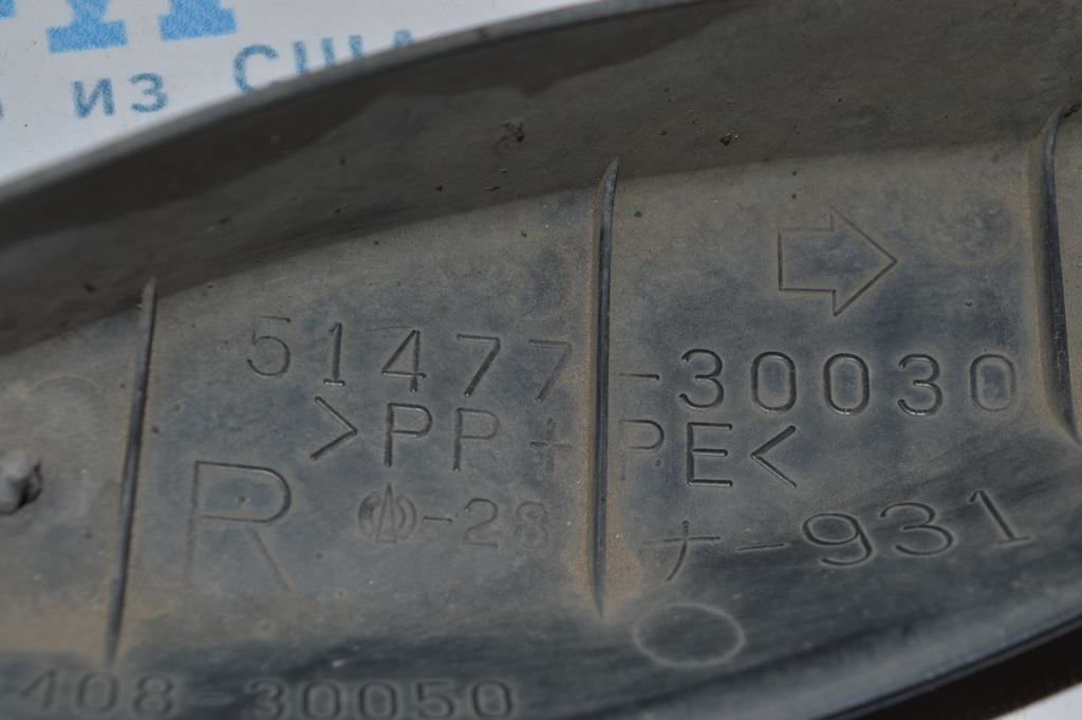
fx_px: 2478
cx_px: 541
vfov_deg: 16.5
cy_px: 360
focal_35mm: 82
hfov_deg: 24.6
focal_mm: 55
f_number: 8
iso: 100
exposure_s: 1/60
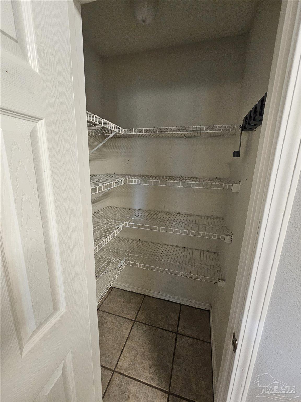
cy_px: 201
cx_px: 150
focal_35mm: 13
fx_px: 151
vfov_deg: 106.2
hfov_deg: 89.9
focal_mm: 2.2
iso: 320
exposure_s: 1/60
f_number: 2.2
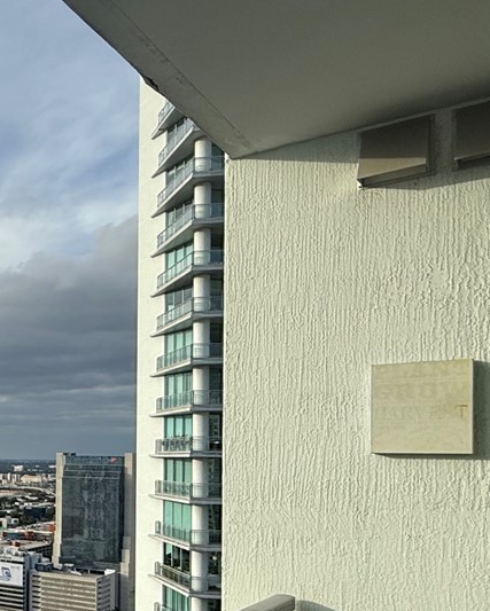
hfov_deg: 27.2
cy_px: 451
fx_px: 743
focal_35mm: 41
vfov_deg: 43.5
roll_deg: -1.1
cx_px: -219
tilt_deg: +1.5
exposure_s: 1/1848
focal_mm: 2.22
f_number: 2.2
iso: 50
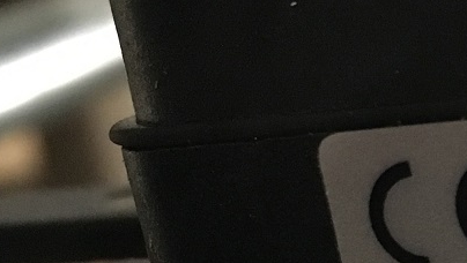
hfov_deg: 15.9
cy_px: 290
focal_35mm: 126
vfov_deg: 9.6
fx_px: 1561
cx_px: 657
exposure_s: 1/17
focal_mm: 4.15
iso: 500
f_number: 2.2
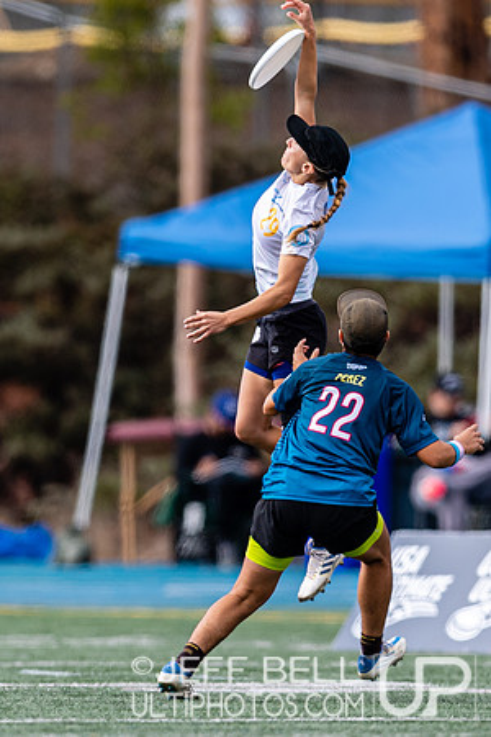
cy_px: 396
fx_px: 21785
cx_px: 200
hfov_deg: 1.3
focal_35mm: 1065
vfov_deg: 1.9
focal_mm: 400
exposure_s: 1/1000
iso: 100
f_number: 2.8
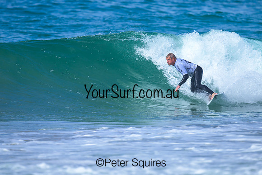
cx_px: 136
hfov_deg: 1.9
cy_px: 63
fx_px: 8006
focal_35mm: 1100
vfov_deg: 1.3
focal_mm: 800
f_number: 6.3
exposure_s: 1/2000
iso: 280
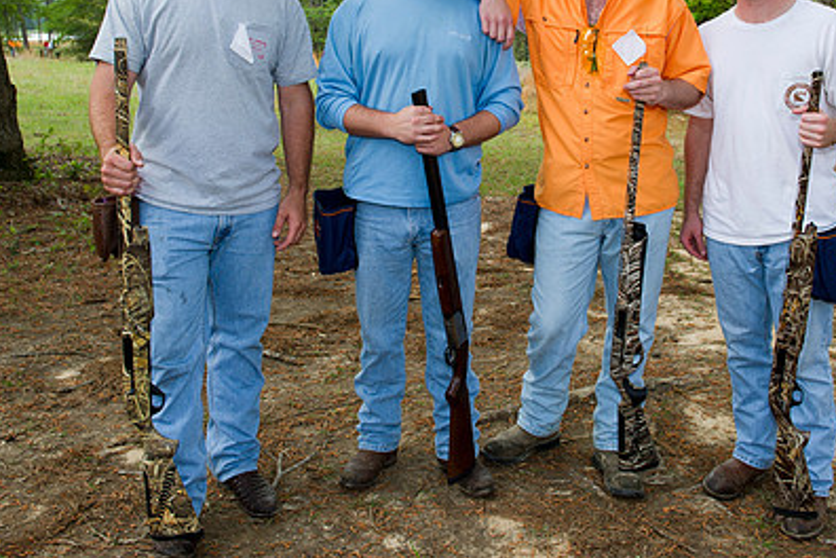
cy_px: 171
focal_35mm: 41
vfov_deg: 32.3
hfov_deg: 47.3
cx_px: 479
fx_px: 952
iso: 400
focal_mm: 28
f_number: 7.1
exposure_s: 1/250
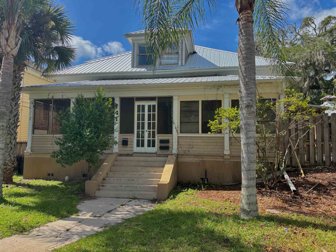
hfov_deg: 67.3
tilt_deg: +4.4
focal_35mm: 26
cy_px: 126
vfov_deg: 53.1
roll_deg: -0.5
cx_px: 168
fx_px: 252
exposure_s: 1/1567
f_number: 1.6
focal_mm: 5.96
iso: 50
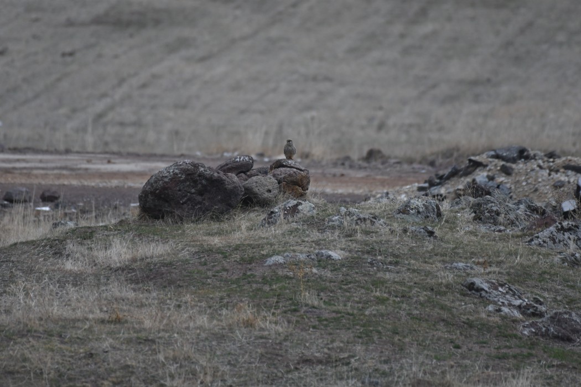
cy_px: 194
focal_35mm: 750
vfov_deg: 1.8
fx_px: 12103
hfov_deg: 2.7
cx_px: 290
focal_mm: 500
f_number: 5.6
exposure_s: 1/640
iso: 800
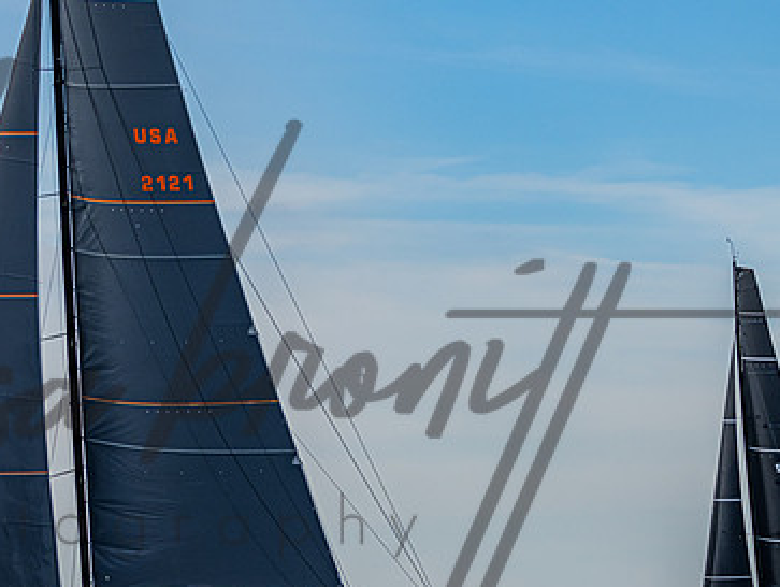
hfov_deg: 7.0
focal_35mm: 281
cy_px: 220
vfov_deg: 5.3
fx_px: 6338
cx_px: 343
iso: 400
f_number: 5.6
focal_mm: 135
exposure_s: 1/2000
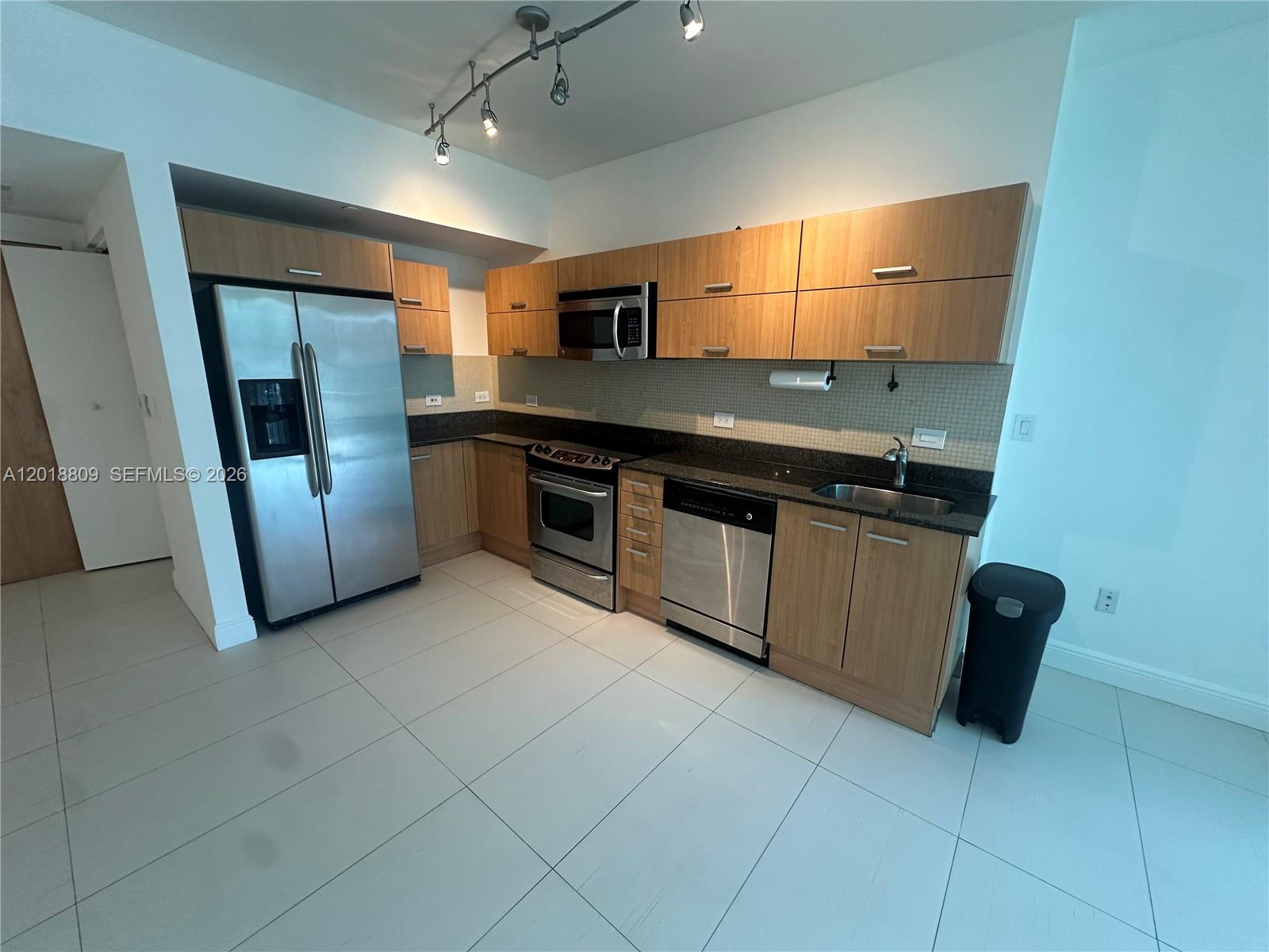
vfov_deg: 85.7
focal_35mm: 14
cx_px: 634
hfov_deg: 102.1
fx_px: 513
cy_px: 476
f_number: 2.2
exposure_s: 1/60
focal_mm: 2.22
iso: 200
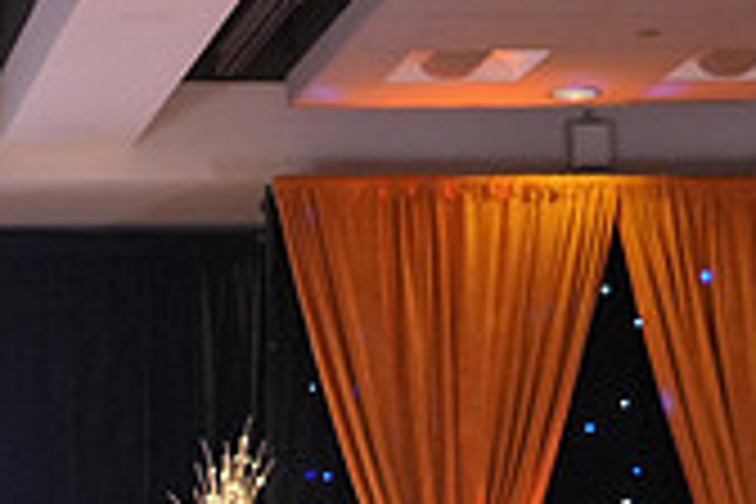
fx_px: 3633
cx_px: -302
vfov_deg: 7.8
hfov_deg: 11.5
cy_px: 808
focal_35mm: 173
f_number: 4
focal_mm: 50
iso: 2500
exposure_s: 1/400
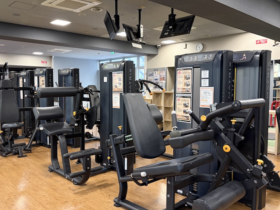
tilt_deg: -3.5
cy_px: 107
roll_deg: +0.7
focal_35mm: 28
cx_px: 132
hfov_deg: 63.4
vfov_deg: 49.7
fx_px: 226
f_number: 1.6
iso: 250
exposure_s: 1/50
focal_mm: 5.96
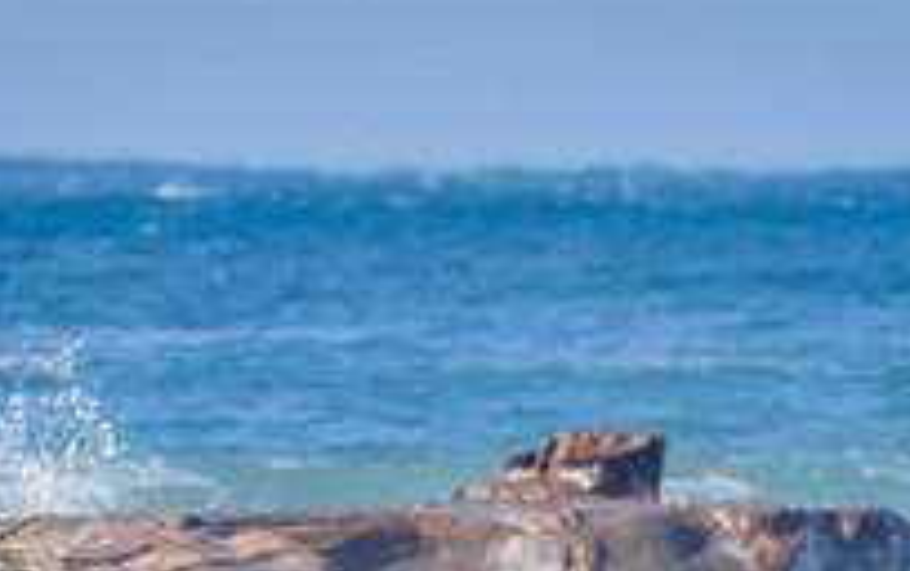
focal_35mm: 2171
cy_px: 832
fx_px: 53901
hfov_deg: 1.0
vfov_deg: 0.6
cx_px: 531
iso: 400
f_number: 5.6
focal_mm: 500
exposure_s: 1/2000
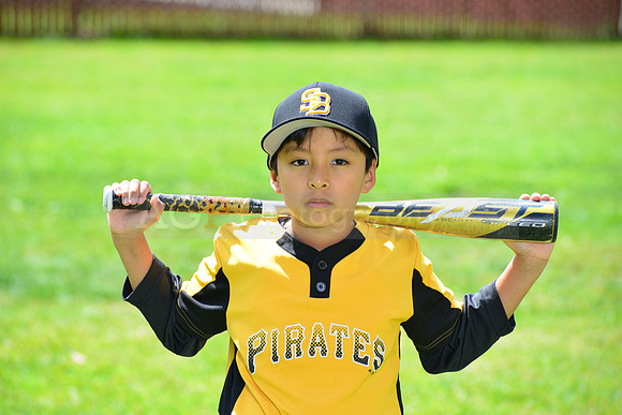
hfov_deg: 10.3
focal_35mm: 200
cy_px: 208
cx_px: 311
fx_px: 3456
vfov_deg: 6.9
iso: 200
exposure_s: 1/200
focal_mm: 200
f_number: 8
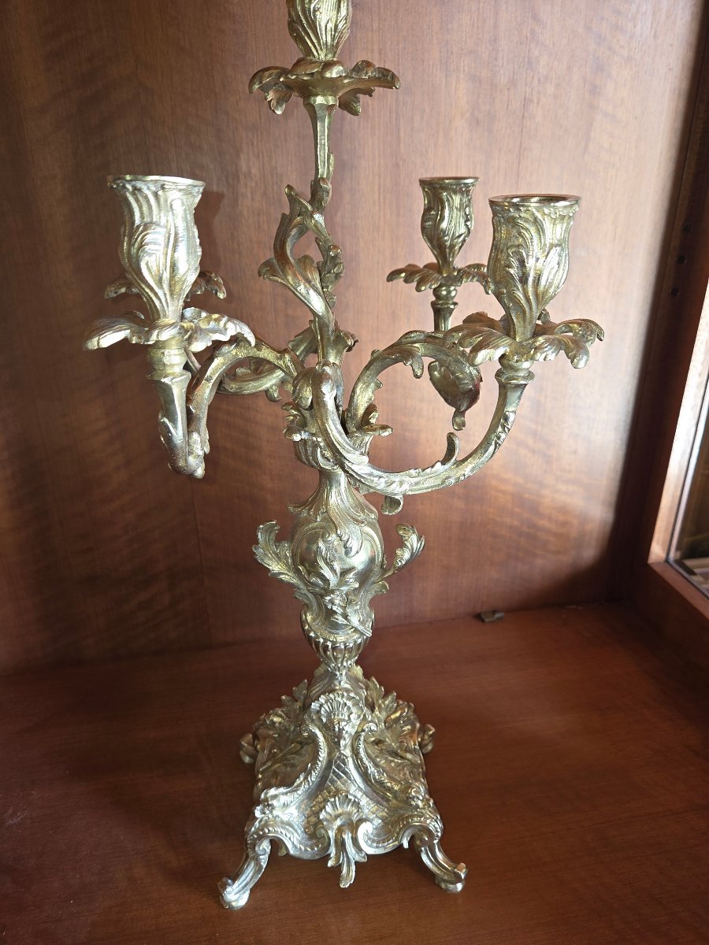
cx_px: 354
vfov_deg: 73.9
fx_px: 628
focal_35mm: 23
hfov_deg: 58.9
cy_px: 472
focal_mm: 5.4
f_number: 1.8
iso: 100
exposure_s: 1/24
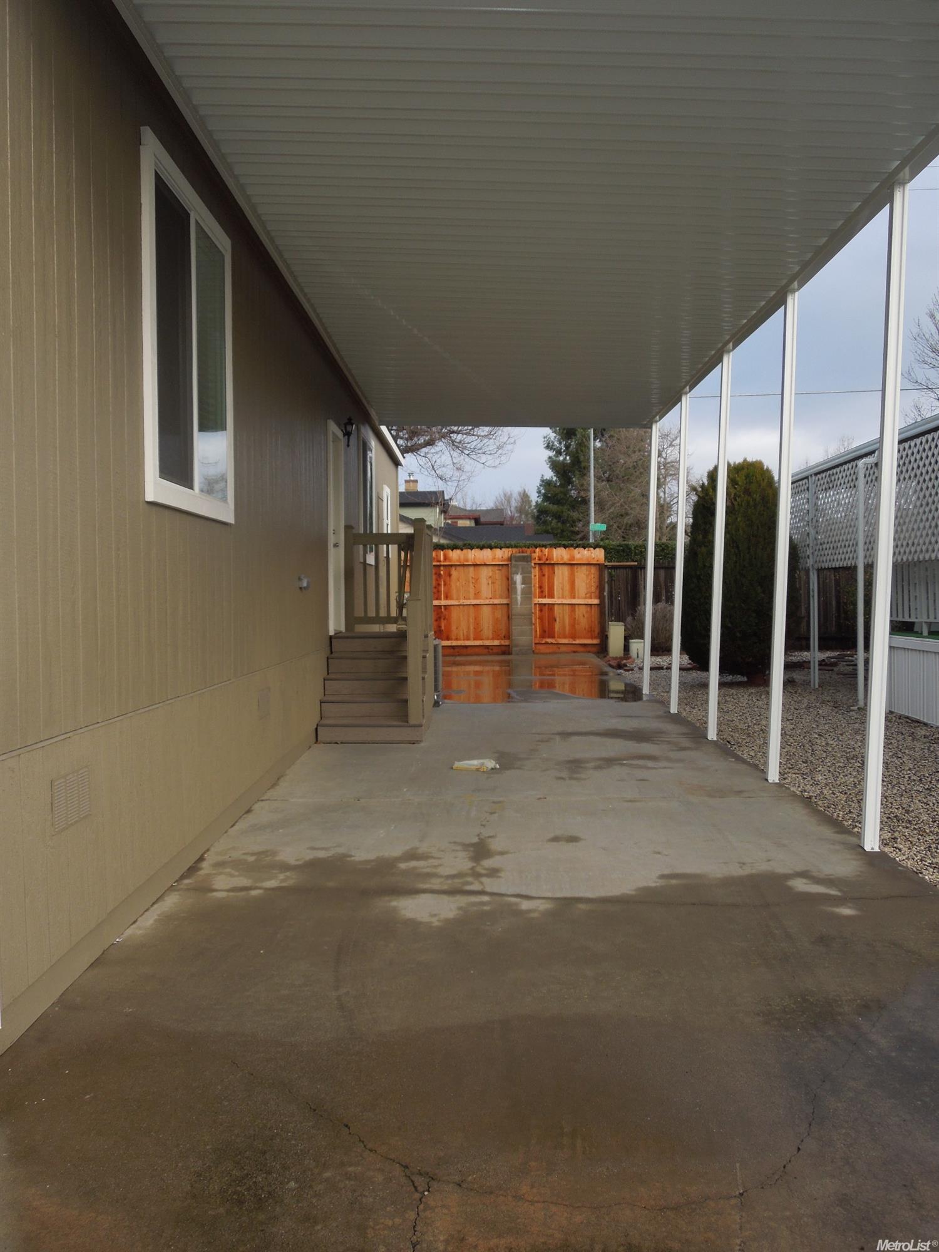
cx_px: 470
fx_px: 1121
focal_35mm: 31
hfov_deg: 45.4
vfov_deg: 58.4
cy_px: 626
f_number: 3.6
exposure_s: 1/320
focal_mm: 5.6
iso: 100
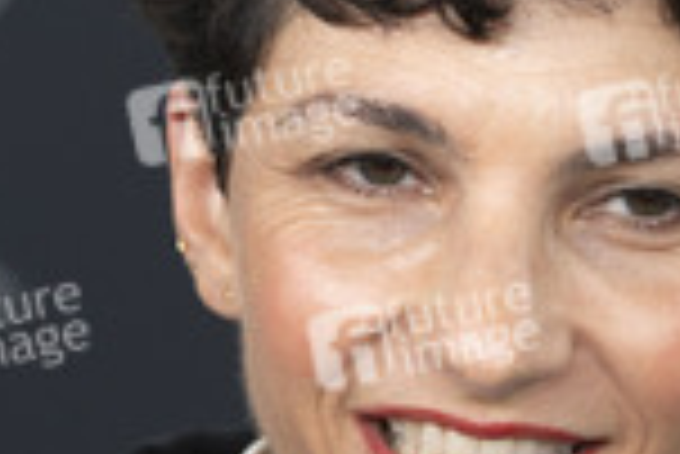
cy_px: 225
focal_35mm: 596
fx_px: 11268
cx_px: 304
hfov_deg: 3.5
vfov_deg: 2.3
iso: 1600
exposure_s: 1/400
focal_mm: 200
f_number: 6.3
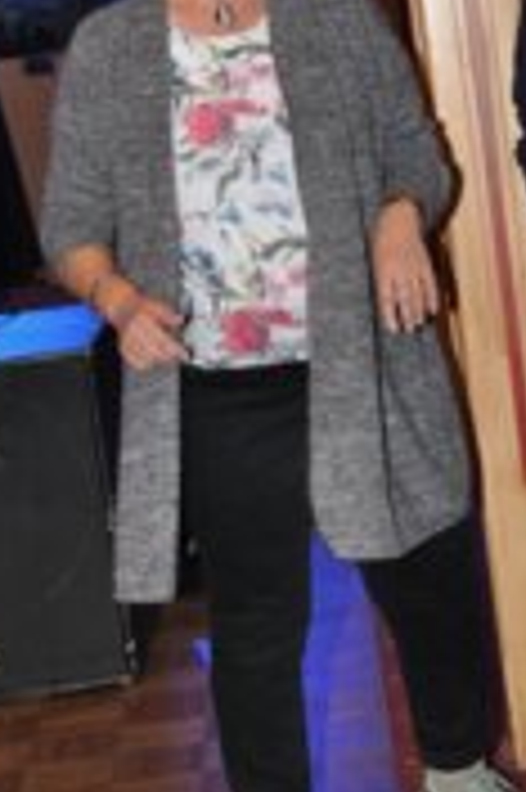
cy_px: 279
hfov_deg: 11.4
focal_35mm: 119
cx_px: 459
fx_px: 2616
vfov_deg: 17.2
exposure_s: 1/60
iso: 800
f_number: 4.5
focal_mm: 35
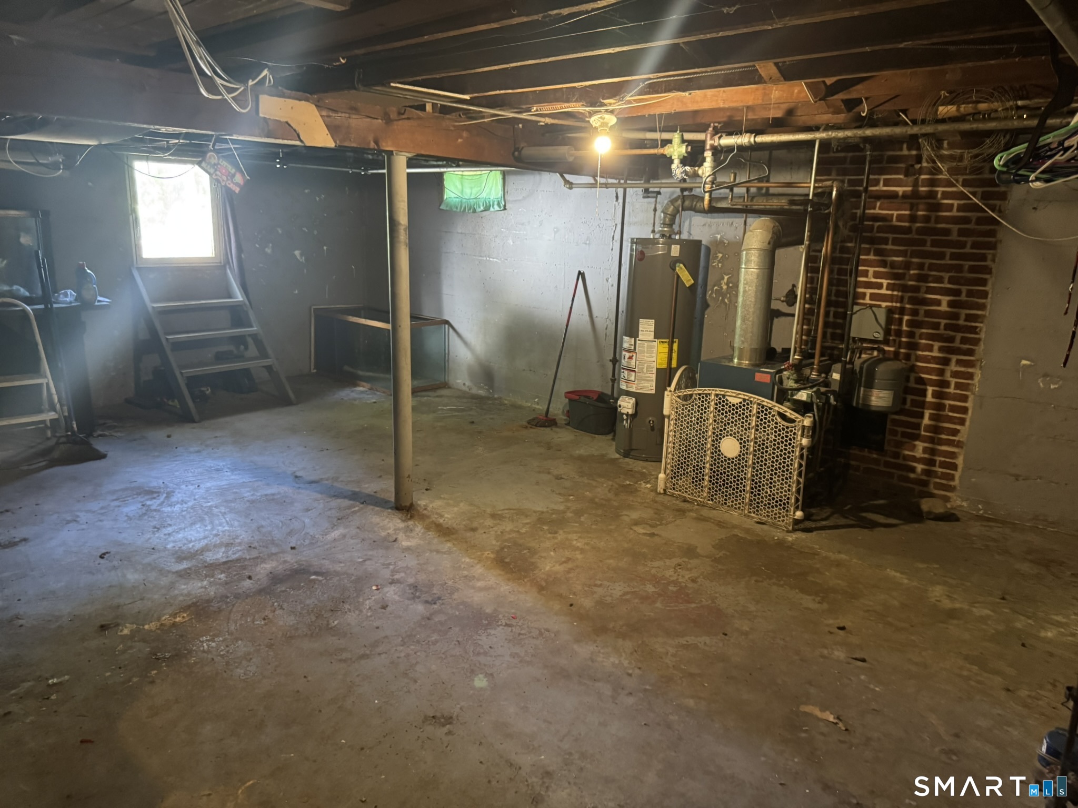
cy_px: 404
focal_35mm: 24
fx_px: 747
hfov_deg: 71.6
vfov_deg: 56.8
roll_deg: -1.9
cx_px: 539
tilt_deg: -14.3
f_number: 1.78
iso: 800
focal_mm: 6.76
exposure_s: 1/30
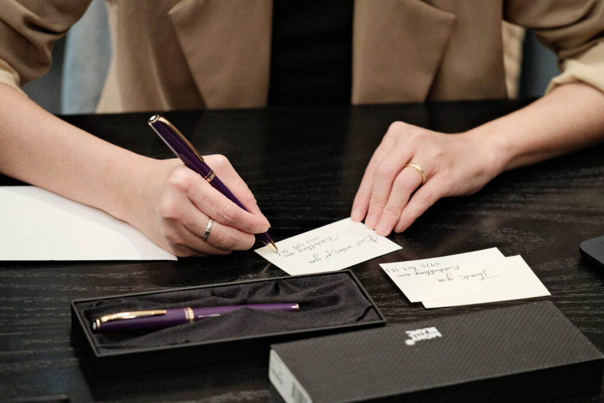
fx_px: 2013
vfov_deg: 11.4
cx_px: 302
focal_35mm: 120
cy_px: 202
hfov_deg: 17.1
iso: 1250
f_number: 3.2
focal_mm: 80
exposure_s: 1/120
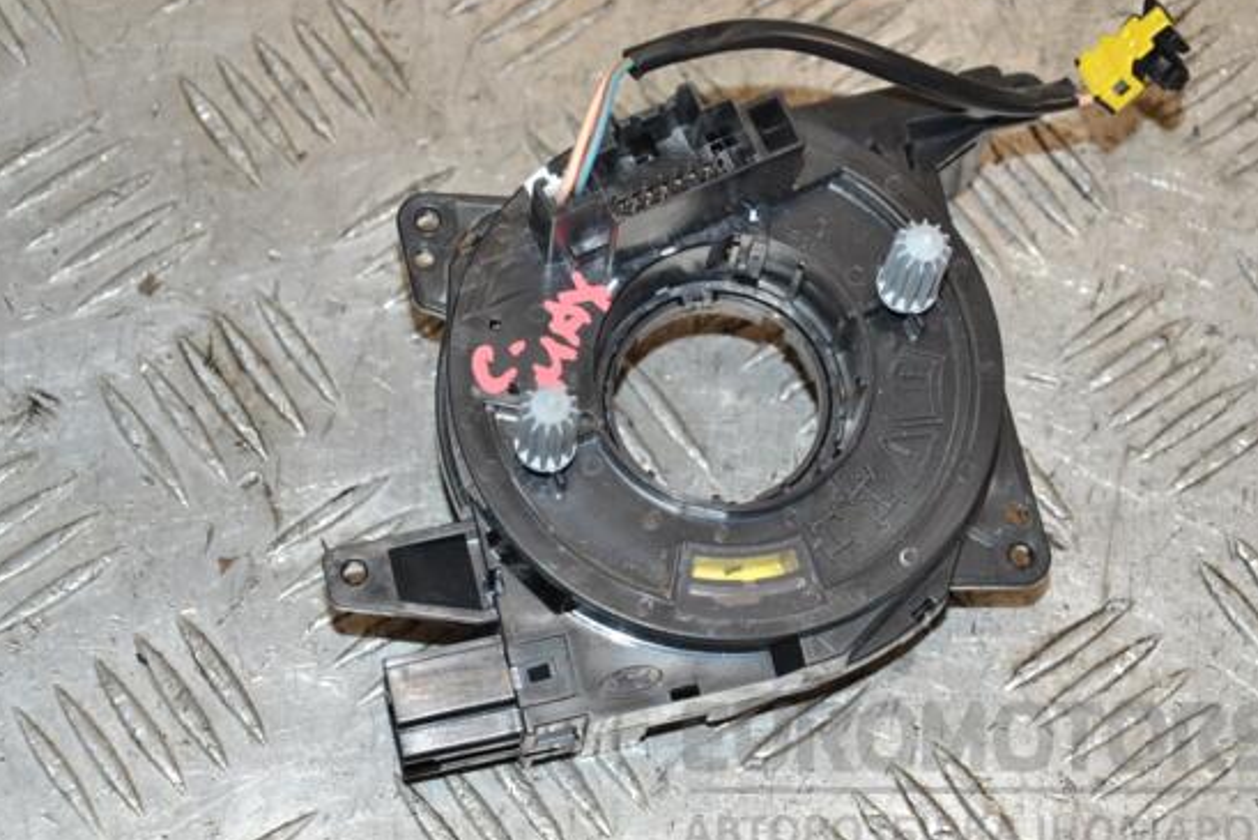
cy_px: 430
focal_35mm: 102
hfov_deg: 20.0
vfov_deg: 13.4
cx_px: 639
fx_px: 3565
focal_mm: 62
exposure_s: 1/200
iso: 800
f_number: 7.1
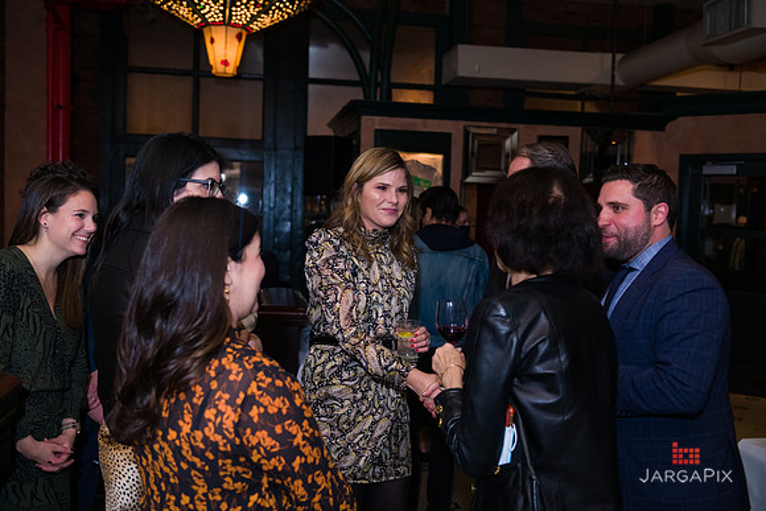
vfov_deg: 37.9
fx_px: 745
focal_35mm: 35
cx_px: 383
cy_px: 256
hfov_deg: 54.4
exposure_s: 1/125
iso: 1600
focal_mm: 35
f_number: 3.2
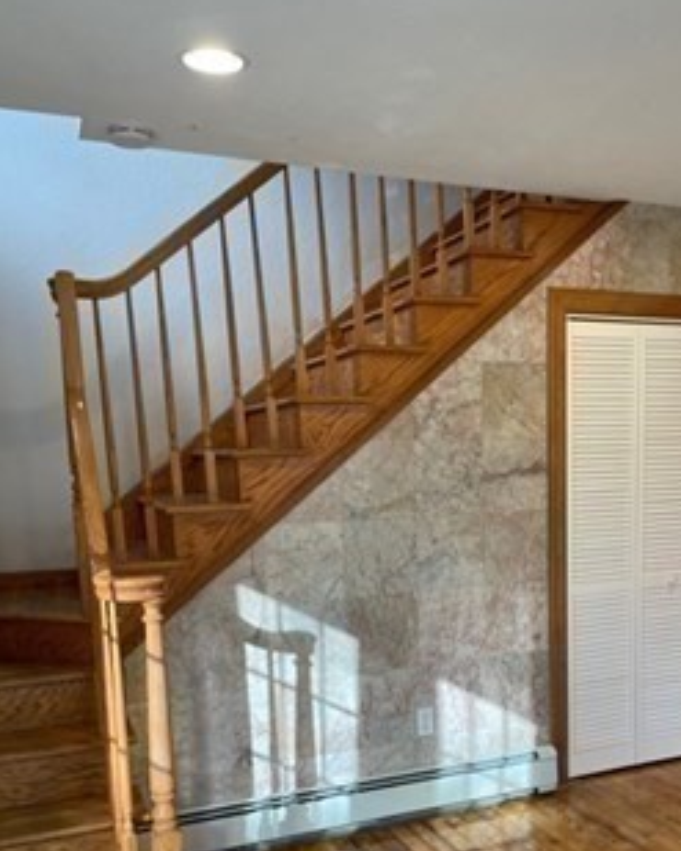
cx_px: 460
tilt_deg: -6.5
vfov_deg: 48.4
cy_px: 559
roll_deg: +1.4
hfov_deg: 39.6
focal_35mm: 37
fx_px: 933
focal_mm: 4.2
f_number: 1.6
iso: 100
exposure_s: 1/120
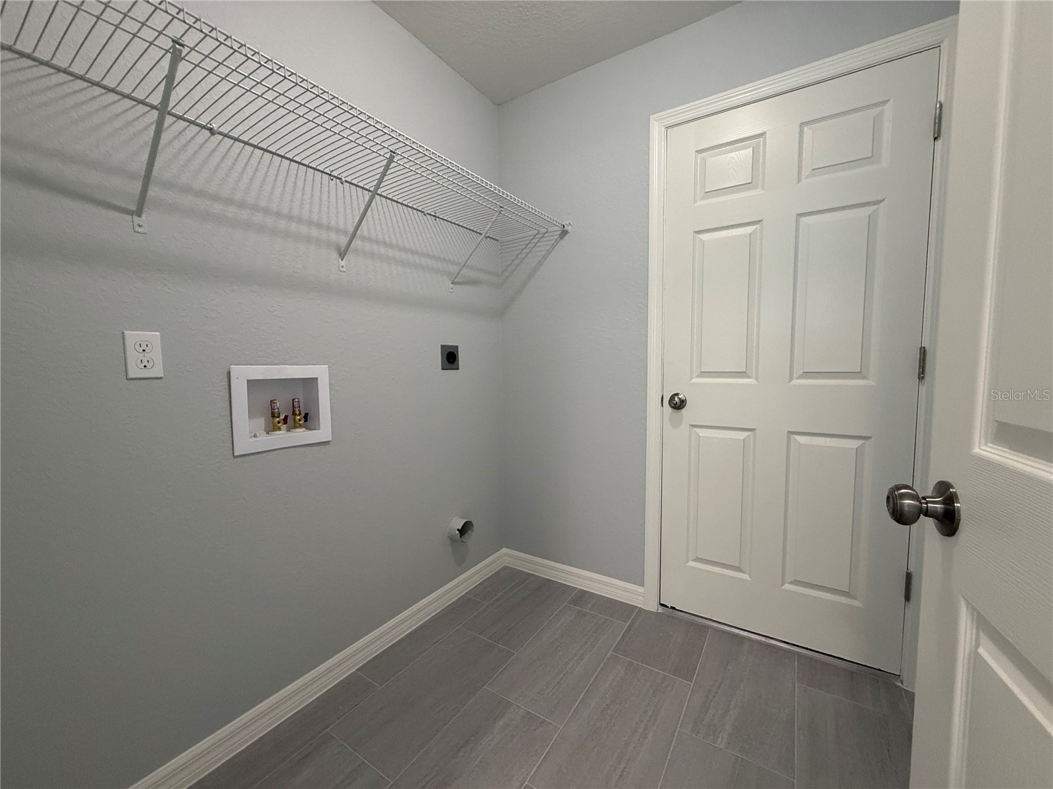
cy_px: 394
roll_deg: +1.6
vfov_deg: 85.7
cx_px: 526
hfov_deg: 102.1
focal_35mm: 14
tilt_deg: -3.5
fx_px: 426
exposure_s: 1/120
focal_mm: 2.22
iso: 400
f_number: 2.2
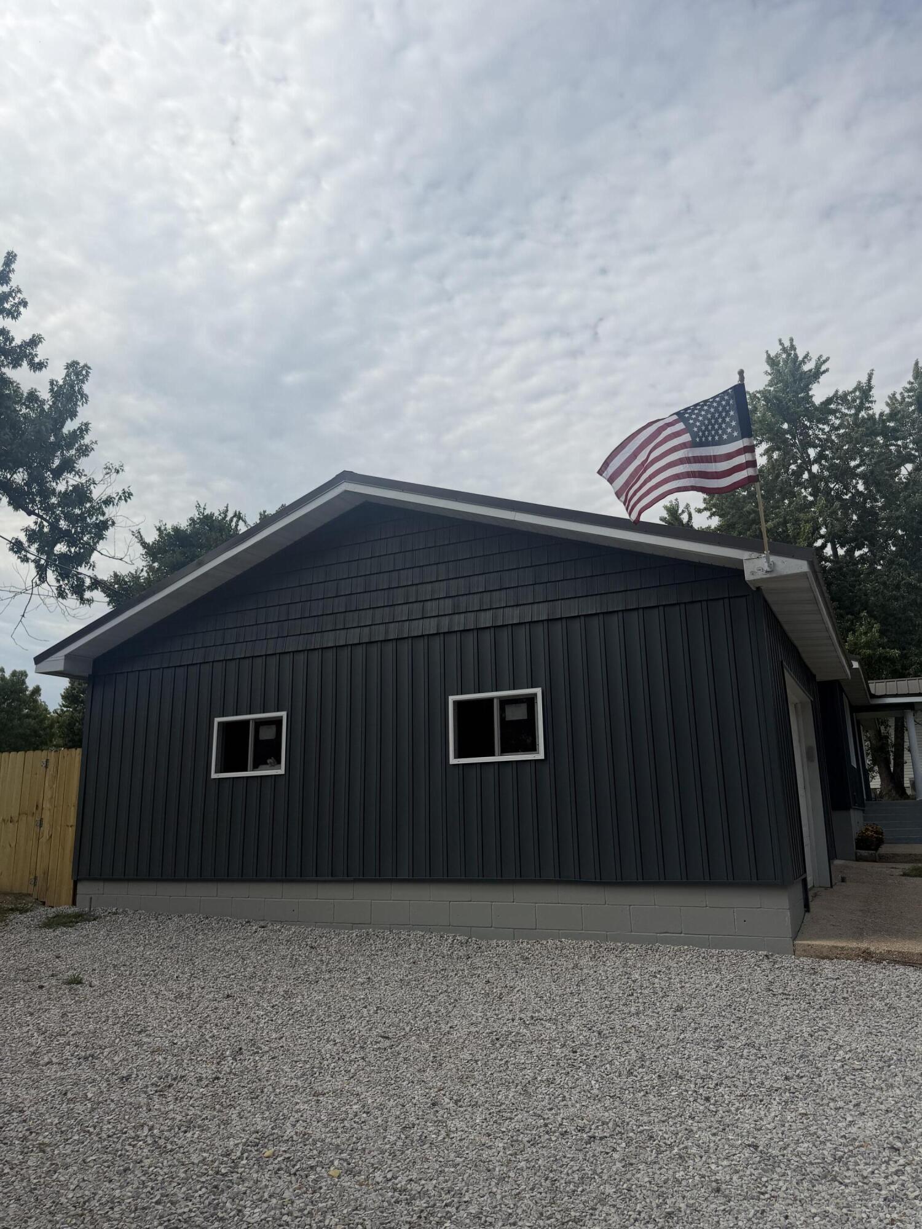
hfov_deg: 56.8
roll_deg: +0.7
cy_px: 614
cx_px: 461
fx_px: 852
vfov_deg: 71.6
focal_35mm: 24
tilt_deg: +10.9
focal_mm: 6.76
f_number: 1.78
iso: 80
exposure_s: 1/7353
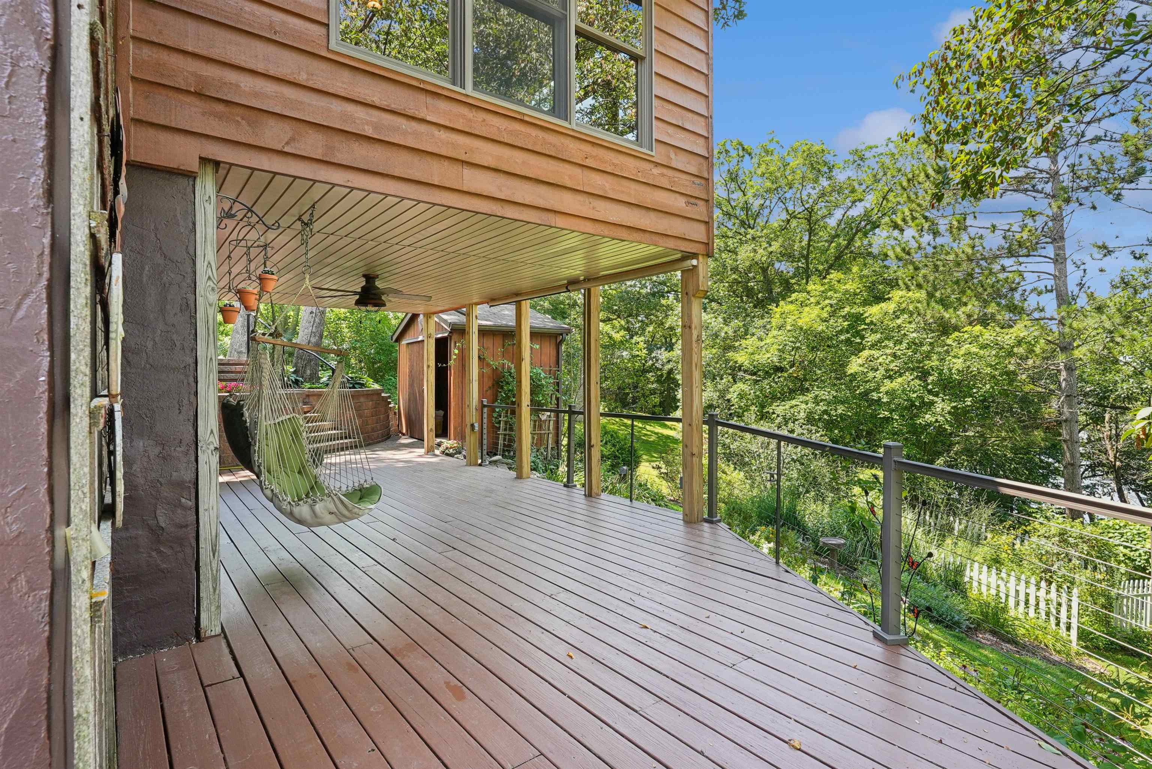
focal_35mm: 18
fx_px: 576
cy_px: 384
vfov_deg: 67.4
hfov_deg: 90.0
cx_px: 576
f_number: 9
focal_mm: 18
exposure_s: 1/80
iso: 400
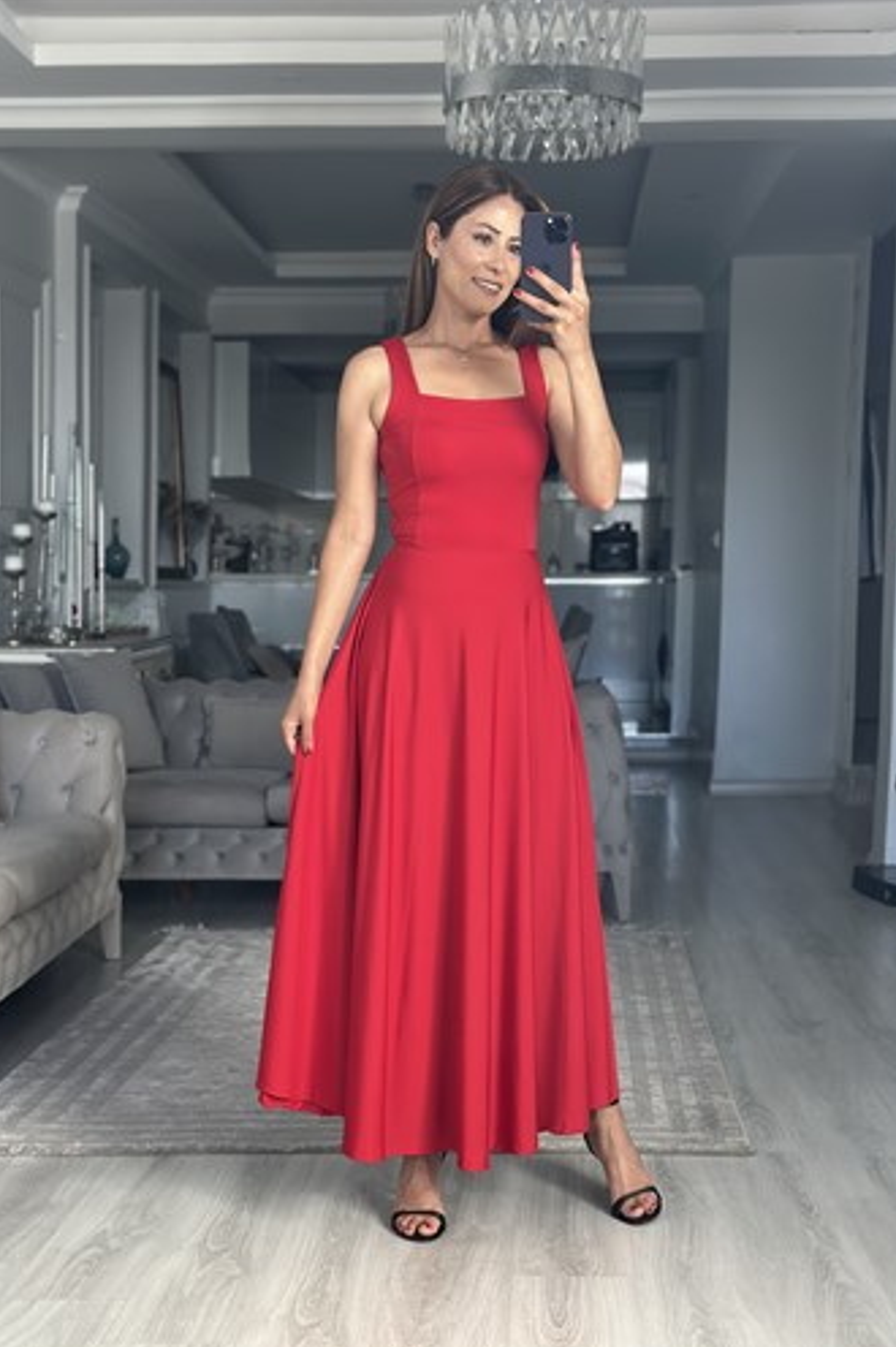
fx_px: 1907
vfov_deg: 38.9
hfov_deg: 26.4
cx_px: 448
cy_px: 684
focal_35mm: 51
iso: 125
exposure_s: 1/113
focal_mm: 6.86
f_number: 1.78
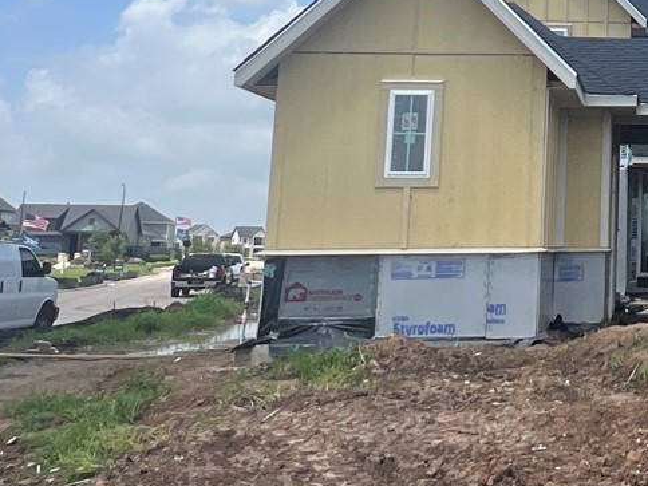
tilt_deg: +12.5
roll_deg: +0.6
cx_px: 760
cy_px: 25
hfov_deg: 30.2
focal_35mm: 55
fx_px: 1030
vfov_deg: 25.5
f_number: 1.8
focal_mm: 1.57
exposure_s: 1/1946
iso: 32
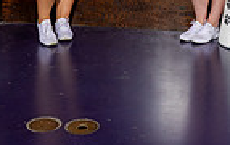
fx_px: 703
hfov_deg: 18.5
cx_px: 146
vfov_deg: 10.2
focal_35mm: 112
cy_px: -203
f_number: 7.1
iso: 500
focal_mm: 35
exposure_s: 1/250
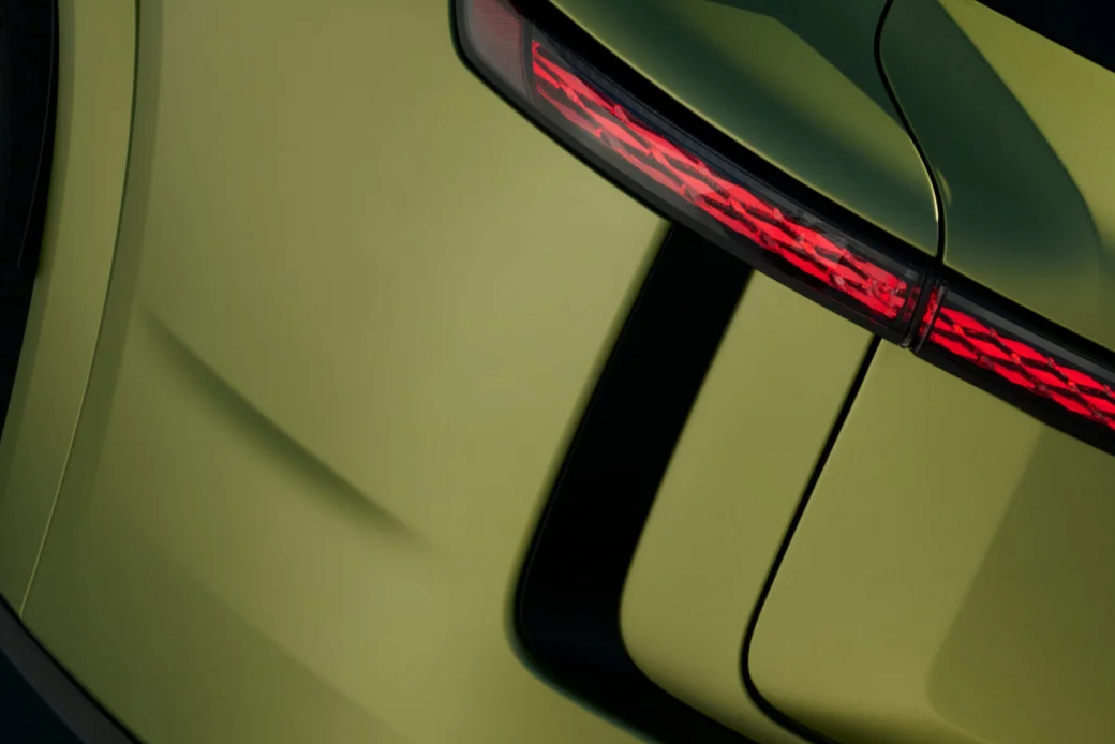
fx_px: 3377
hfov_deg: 18.7
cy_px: 223
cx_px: 804
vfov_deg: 12.6
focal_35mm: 109
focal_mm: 70
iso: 200
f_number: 16
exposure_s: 1/320
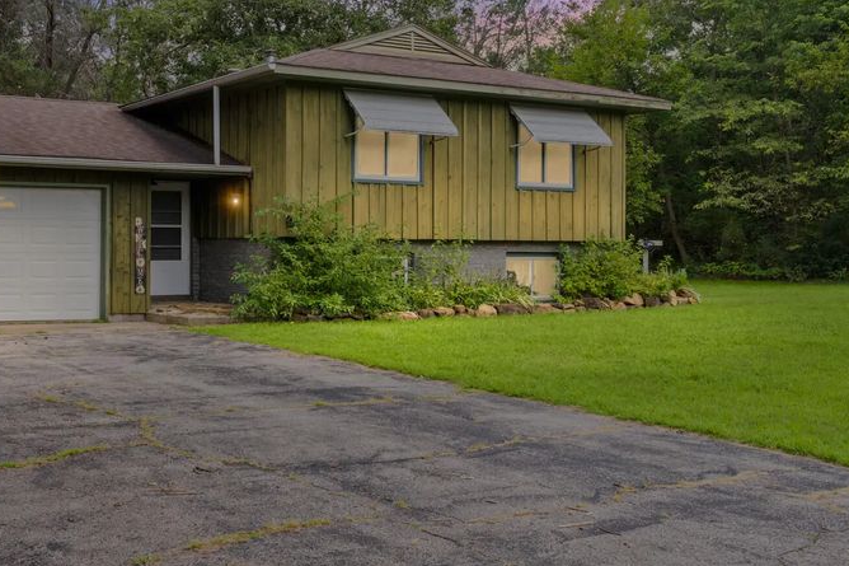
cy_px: 249
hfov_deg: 41.3
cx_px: 249
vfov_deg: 28.7
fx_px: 1103
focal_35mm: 47
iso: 500
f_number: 16
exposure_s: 1/8
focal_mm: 30.5
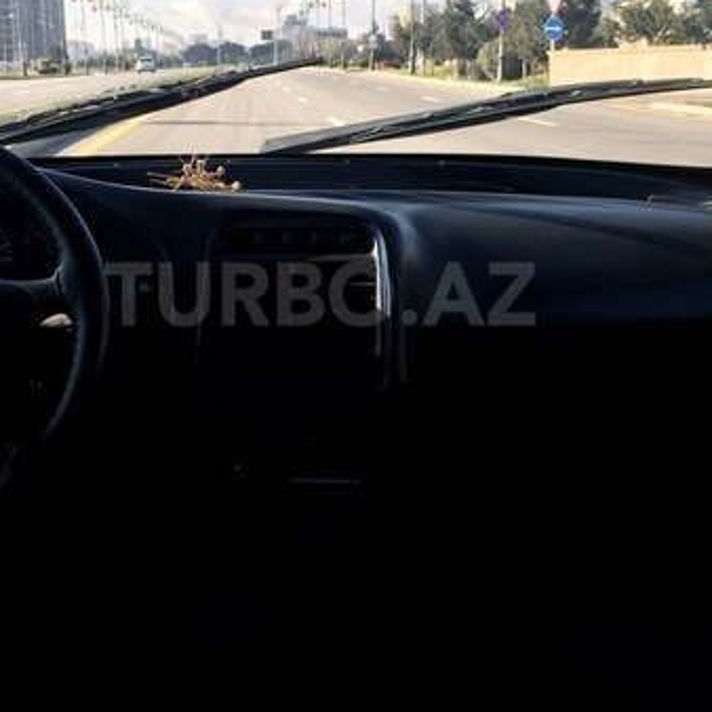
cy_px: 294
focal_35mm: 50
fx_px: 1164
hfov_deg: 34.0
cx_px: 320
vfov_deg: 33.9
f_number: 2.2
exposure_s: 1/707
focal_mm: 4.15
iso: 32
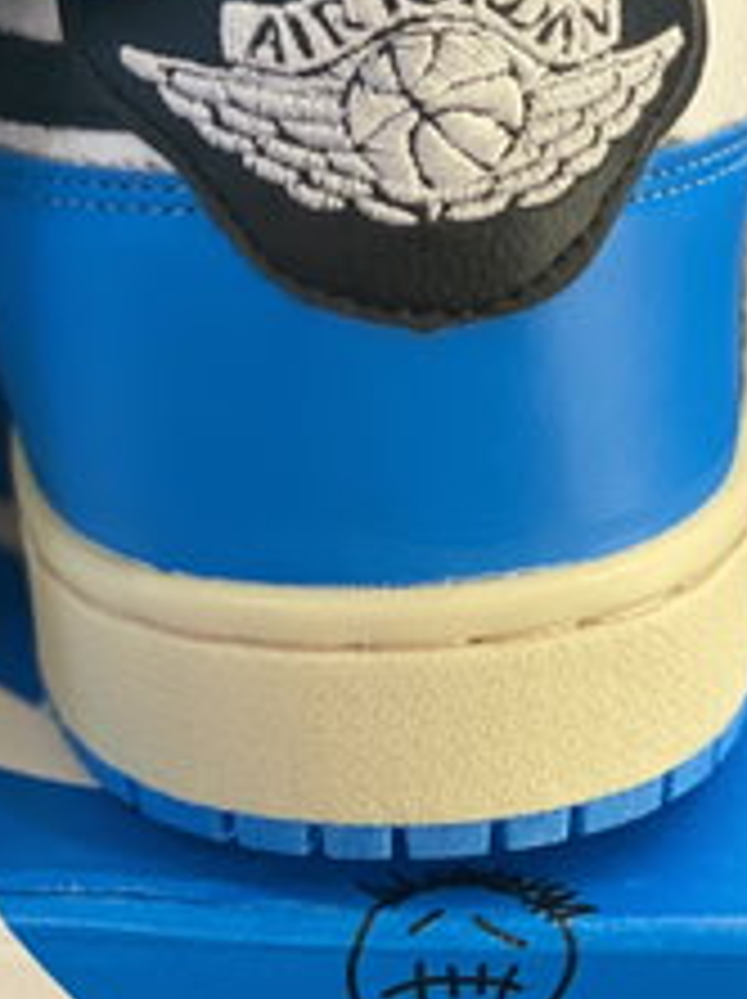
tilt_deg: -41.2
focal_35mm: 125
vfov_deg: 15.6
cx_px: -58
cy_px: 160
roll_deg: +0.2
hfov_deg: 11.7
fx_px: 3604
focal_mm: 6
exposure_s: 1/109
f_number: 2
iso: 250
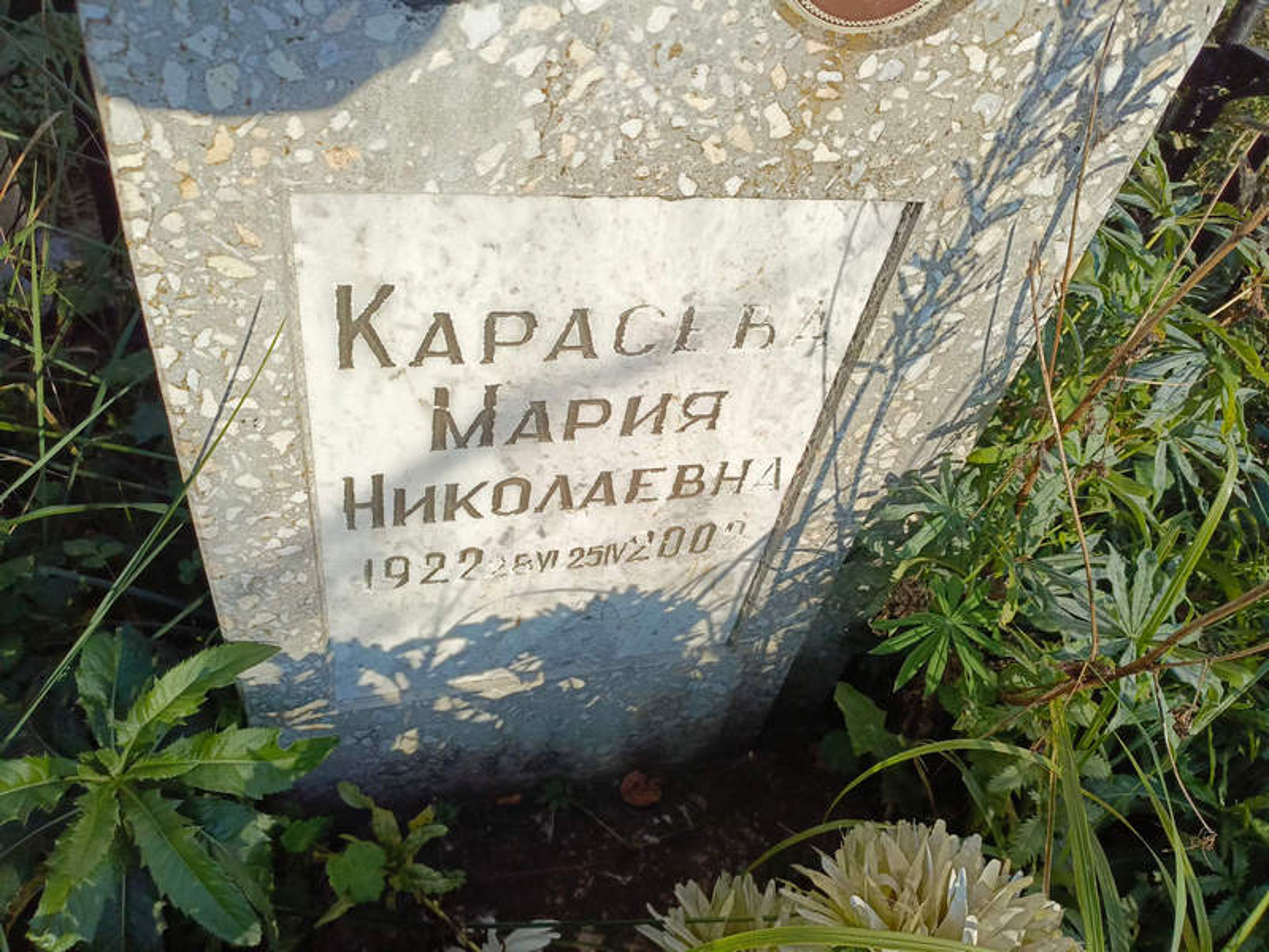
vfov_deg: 54.9
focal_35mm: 25
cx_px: 634
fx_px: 916
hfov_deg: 69.4
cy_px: 476
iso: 116
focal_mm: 4.76
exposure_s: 1/1323
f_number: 1.69
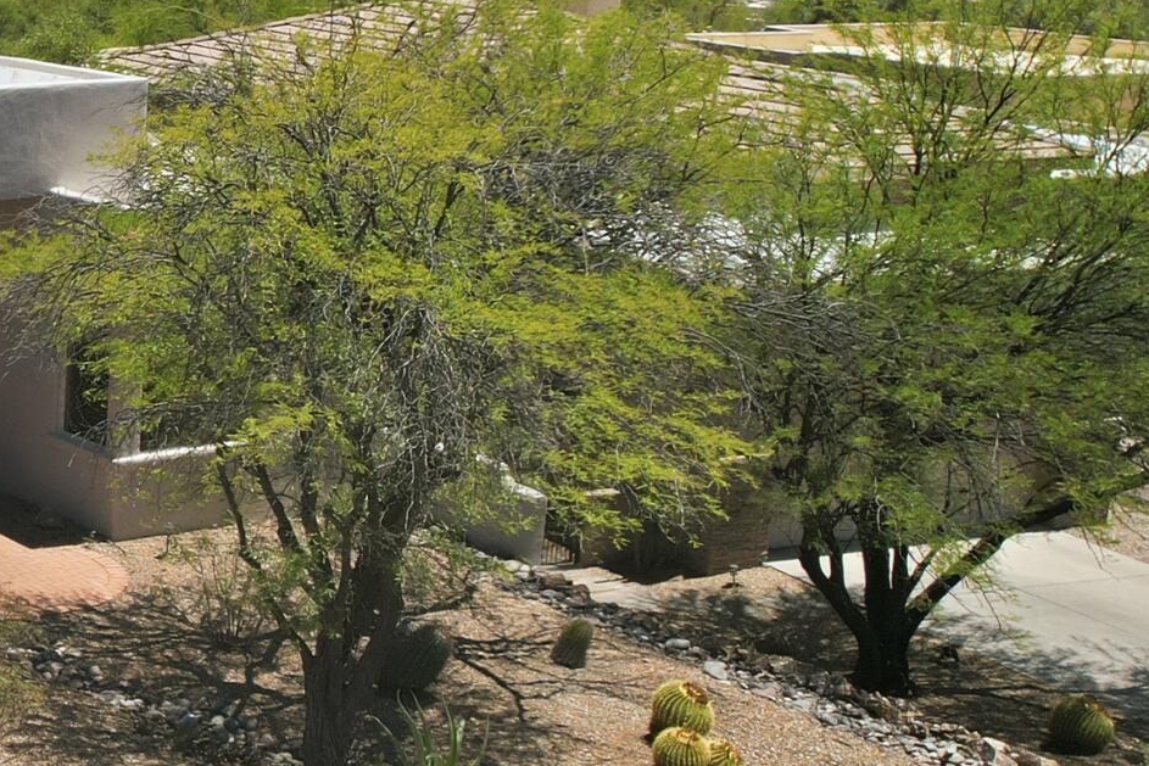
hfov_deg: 24.8
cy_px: 406
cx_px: -373
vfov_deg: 19.5
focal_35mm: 70
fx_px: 2234
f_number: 2.8
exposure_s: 1/2000
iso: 100
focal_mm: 8.4
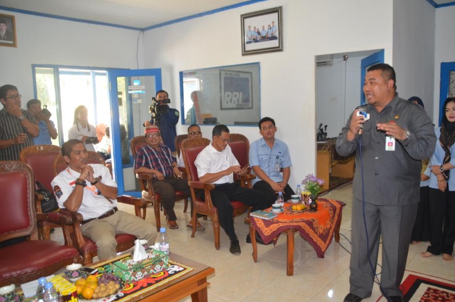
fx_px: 353
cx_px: 236
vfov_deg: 46.2
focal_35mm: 28
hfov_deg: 65.6
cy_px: 149
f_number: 4.5
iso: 640
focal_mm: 18
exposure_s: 1/60
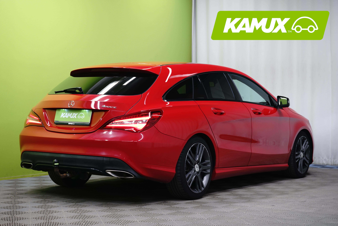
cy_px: 113
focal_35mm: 70
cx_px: 169
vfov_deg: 19.5
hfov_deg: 28.8
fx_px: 657
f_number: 8
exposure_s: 1/6
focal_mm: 70
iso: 500
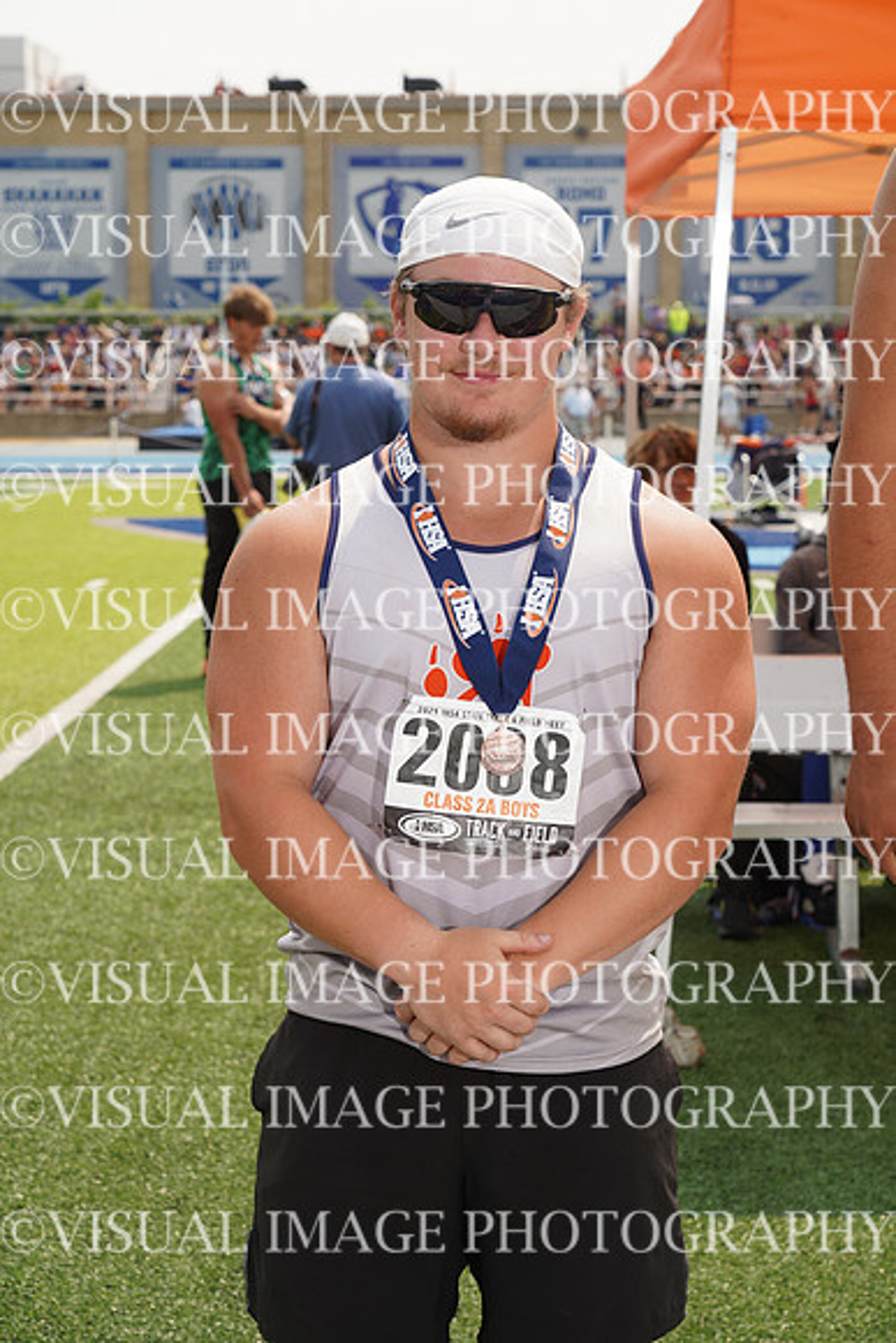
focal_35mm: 73
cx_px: 448
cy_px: 672
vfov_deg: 27.7
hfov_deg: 18.7
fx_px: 2723
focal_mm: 73
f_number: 8
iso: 100
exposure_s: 1/200
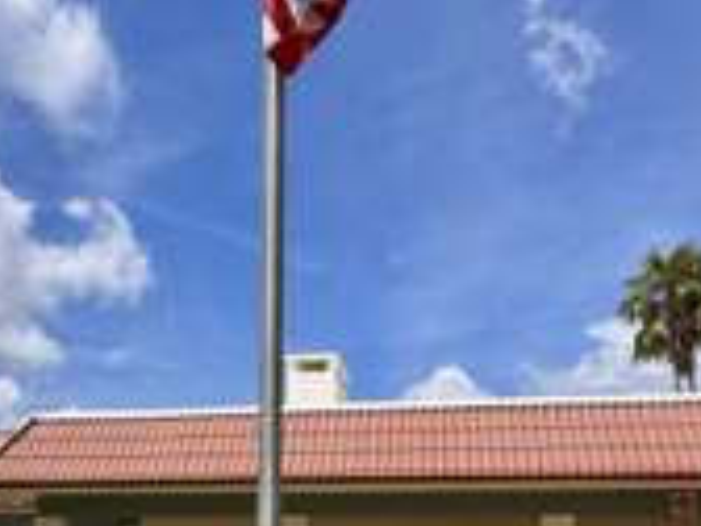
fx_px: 810
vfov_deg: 35.0
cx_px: 280
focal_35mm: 40
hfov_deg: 46.5
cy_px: 411
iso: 50
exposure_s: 1/3390
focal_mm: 2.22
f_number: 2.2
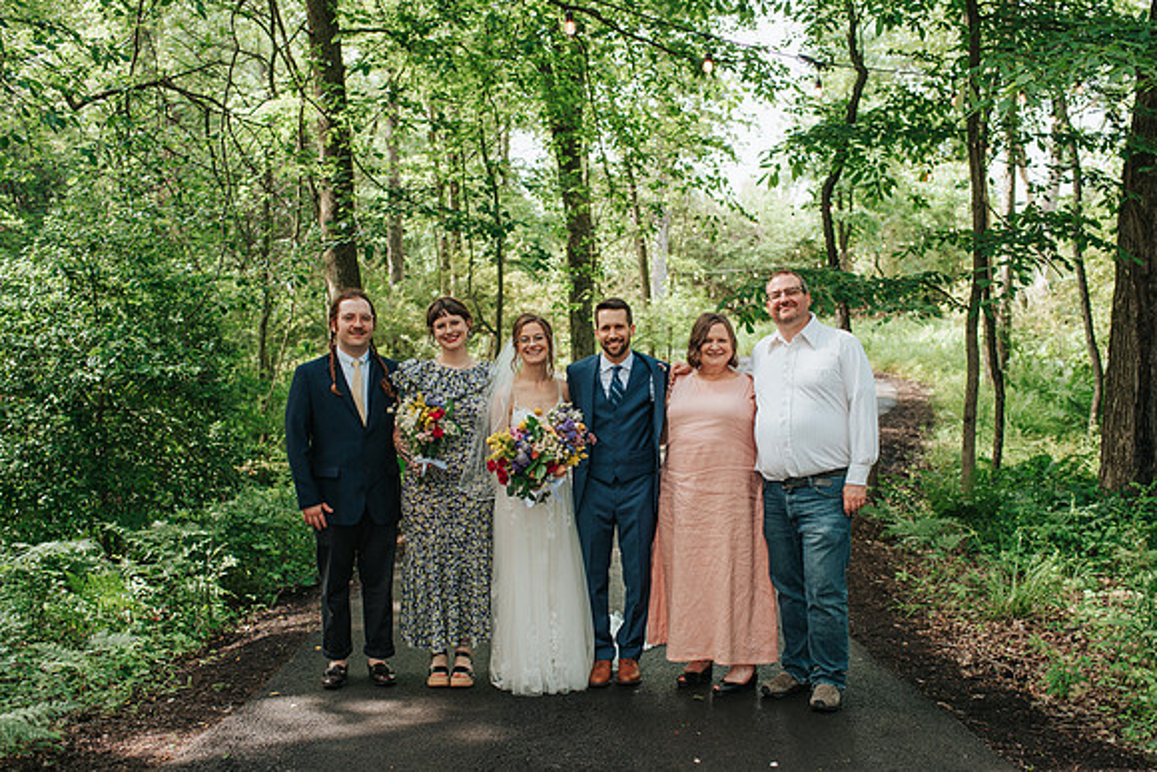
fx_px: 1292
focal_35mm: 40
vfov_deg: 33.2
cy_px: 438
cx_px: 596
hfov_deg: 48.2
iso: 250
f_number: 3.2
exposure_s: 1/200
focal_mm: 35
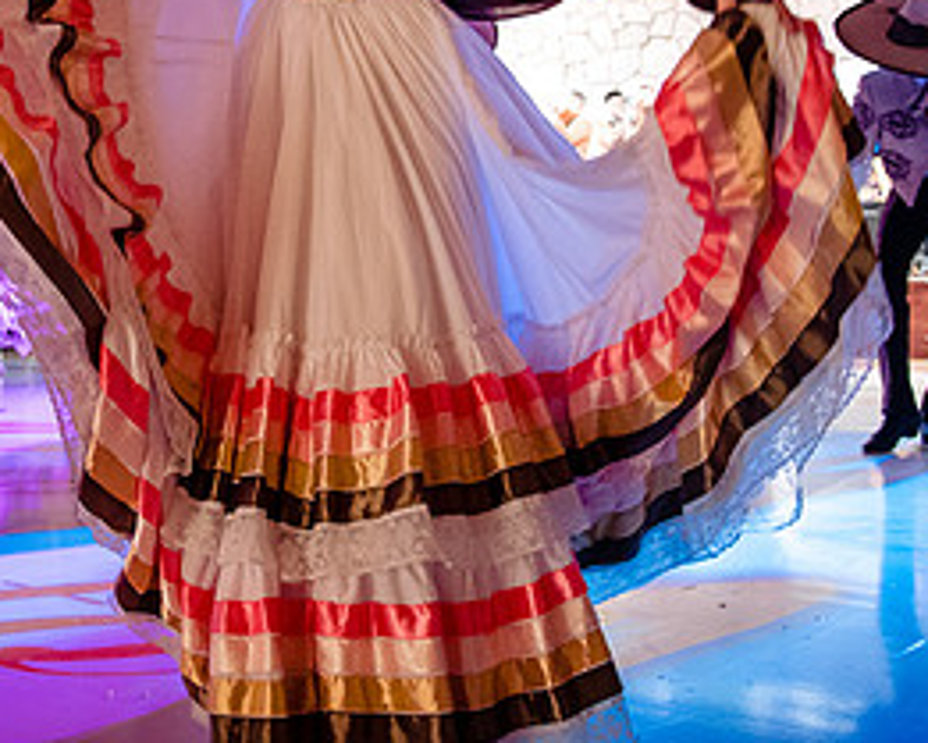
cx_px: 249
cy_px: 69
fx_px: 1374
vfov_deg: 29.0
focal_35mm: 50
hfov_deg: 36.6
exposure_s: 1/250
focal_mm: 24
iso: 5000
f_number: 4
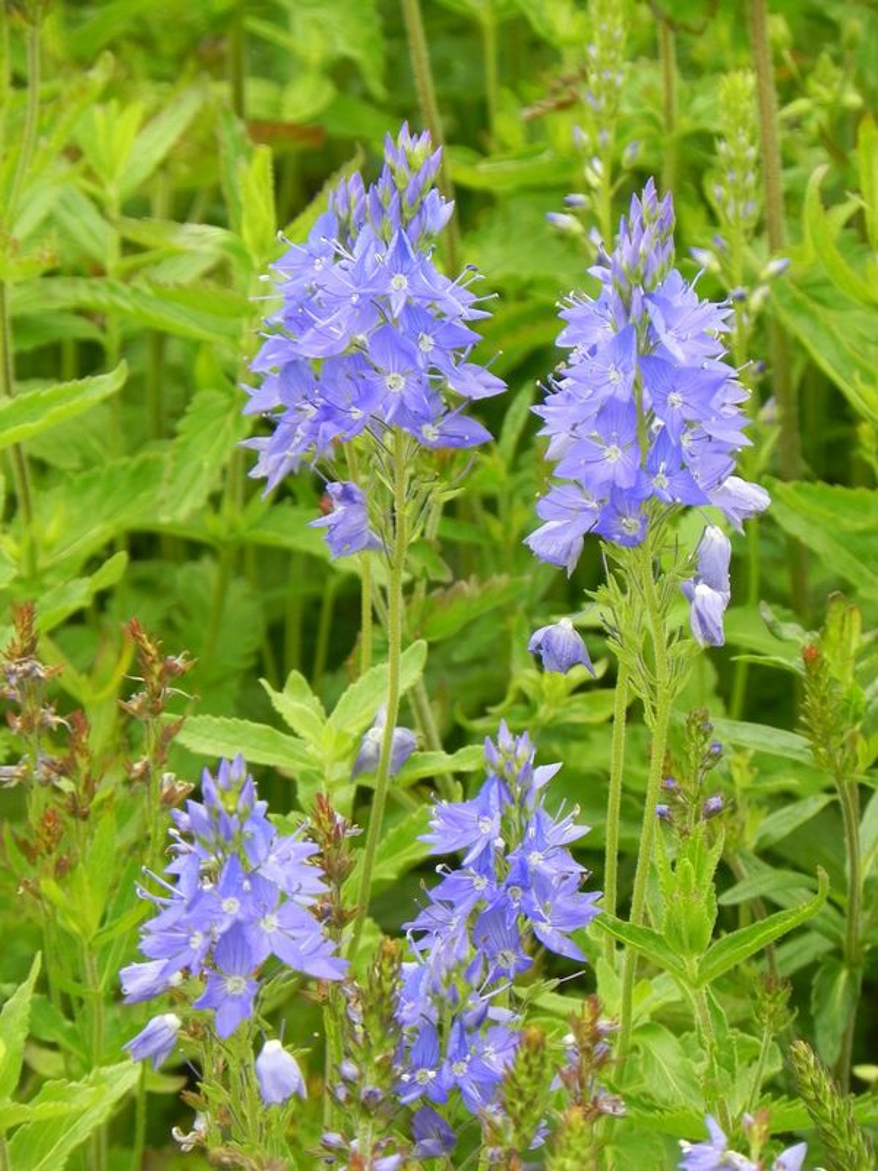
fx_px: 9841
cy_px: 586
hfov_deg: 5.1
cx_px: 439
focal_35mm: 291
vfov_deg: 6.8
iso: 160
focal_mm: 51.8
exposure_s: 1/250
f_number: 5
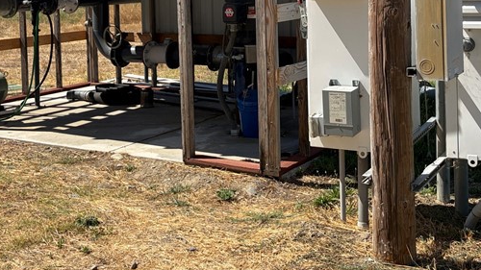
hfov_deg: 36.0
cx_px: 252
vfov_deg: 20.0
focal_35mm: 58
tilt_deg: -0.2
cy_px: -8
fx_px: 740
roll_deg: +2.4
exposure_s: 1/3623
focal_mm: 5.96
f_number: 1.6
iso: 50
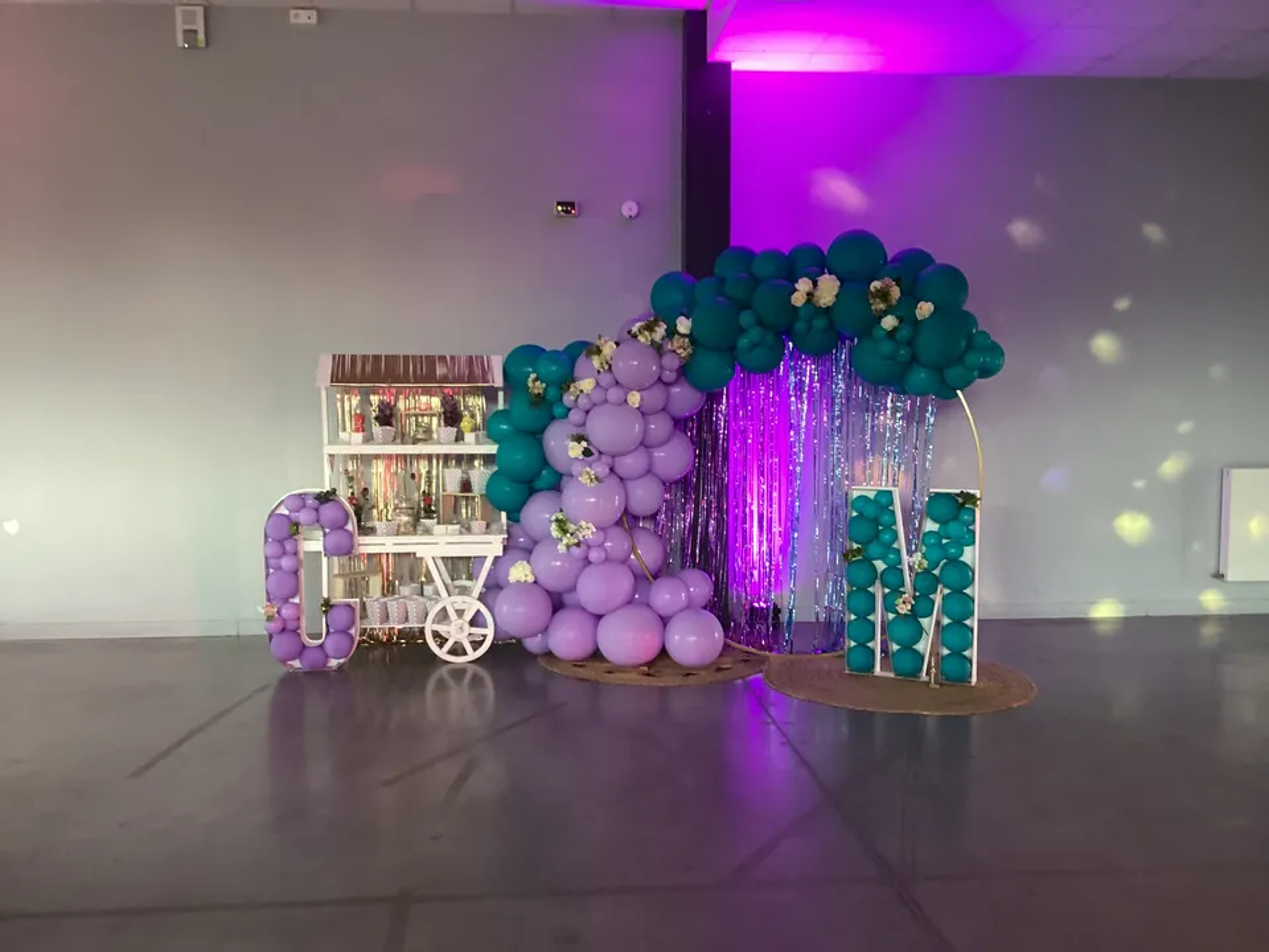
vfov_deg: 45.4
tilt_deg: -4.8
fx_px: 1136
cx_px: 634
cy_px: 476
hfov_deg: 58.4
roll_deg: -0.4
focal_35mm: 31
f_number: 2.4
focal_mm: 3.3
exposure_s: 1/33
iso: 250
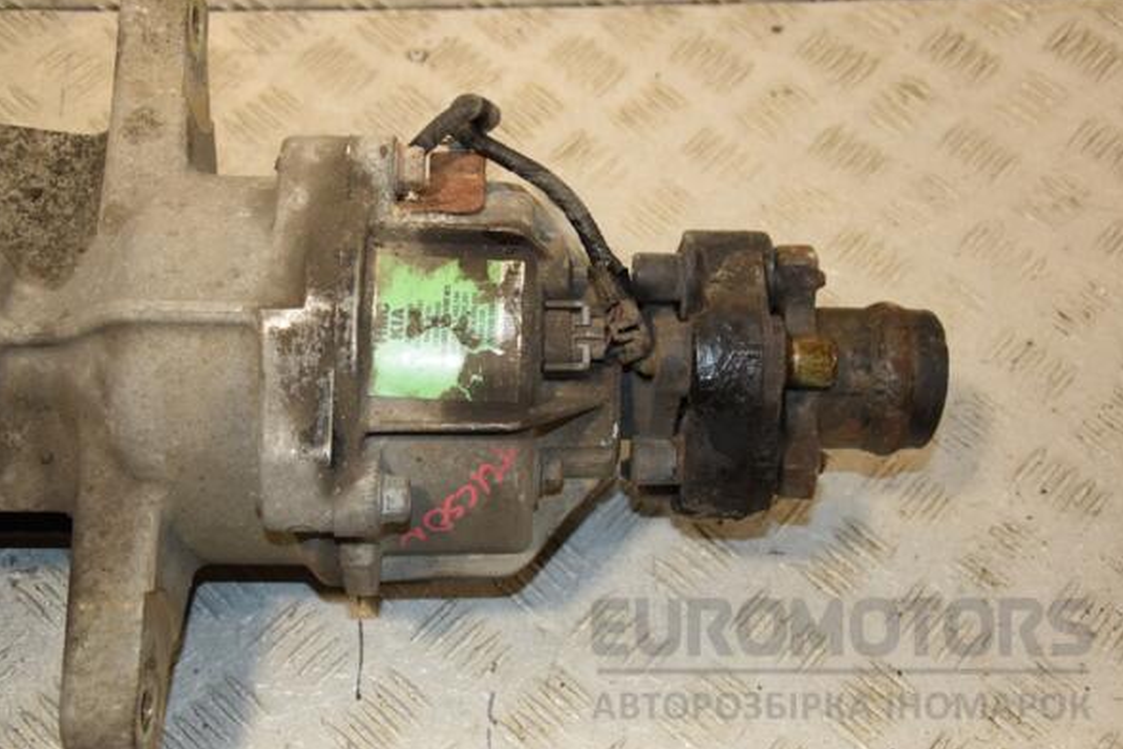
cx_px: 556
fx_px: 1528
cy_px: 373
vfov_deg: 27.5
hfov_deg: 40.3
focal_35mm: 49
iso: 800
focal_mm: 32
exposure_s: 1/200
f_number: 5.6
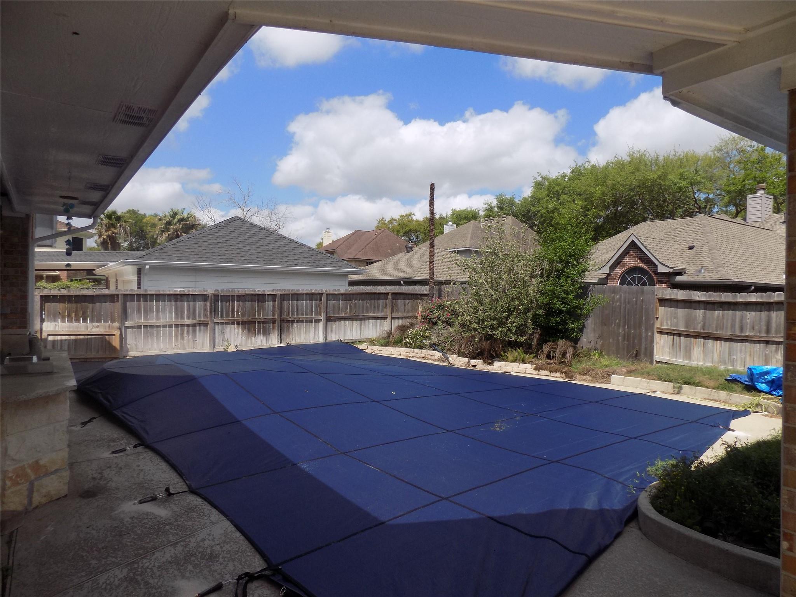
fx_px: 529
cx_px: 398
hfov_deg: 73.9
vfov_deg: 58.9
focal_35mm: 23
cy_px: 298
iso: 80
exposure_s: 1/1250
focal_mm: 4
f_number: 3.1
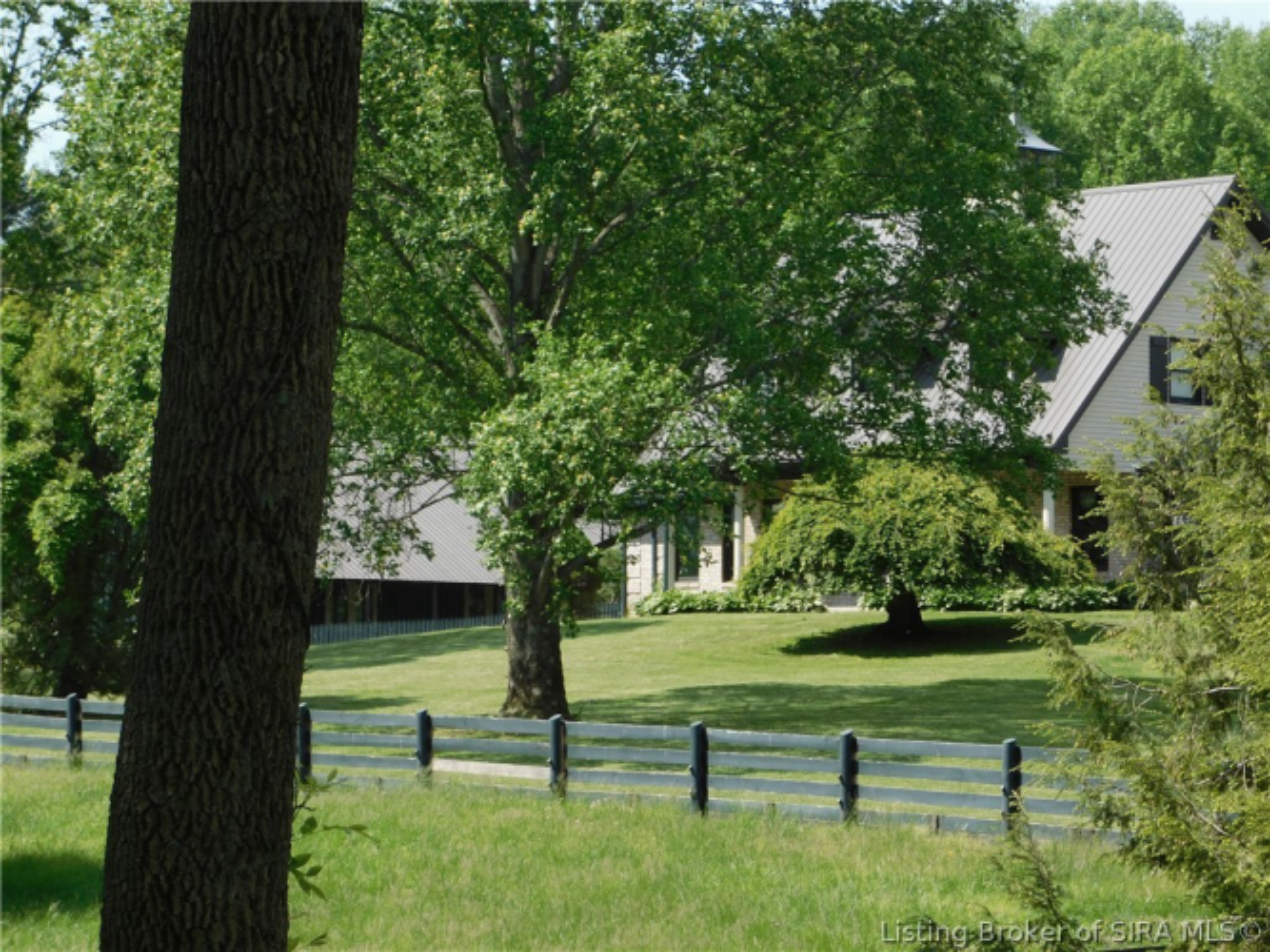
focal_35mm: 134
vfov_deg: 11.1
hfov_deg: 14.7
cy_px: 476
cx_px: 635
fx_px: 4915
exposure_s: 1/320
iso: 125
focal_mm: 23.7
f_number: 5
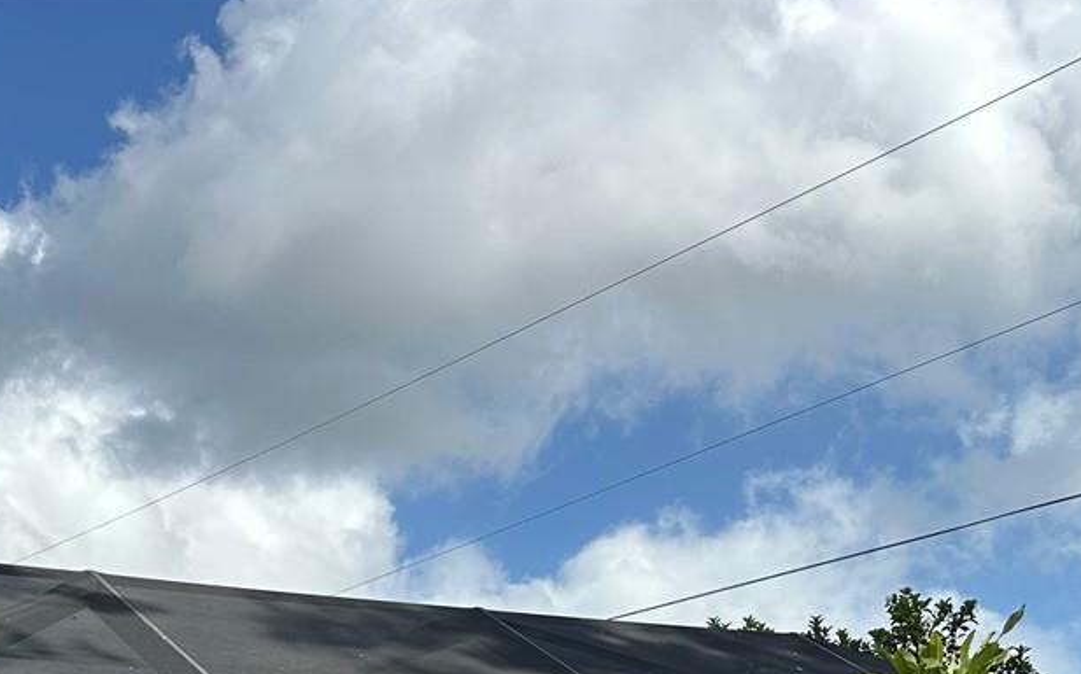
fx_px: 1944
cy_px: 1038
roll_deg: +1.6
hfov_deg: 30.5
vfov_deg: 17.5
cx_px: 256
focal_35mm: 66
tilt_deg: +0.5
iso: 80
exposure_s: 1/4184
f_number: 1.78
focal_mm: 6.86
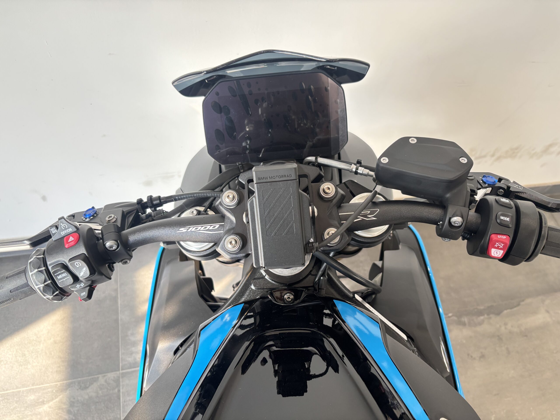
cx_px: 280
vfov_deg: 53.1
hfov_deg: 67.3
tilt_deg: -56.0
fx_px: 421
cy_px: 210
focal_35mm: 26
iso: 100
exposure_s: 1/121
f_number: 1.6
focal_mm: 5.96
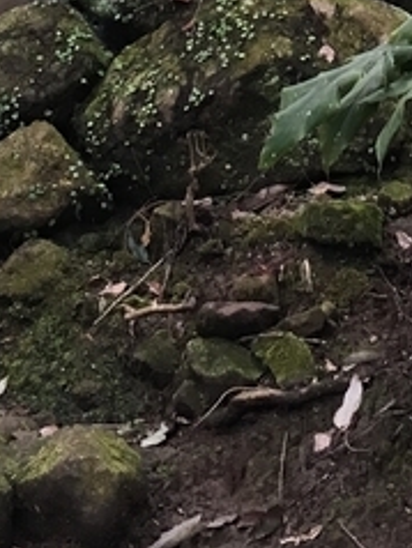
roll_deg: +0.3
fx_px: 2313
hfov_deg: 10.2
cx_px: 260
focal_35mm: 146
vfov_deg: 12.4
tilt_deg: +22.4
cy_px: -421
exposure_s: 1/30
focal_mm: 4.15
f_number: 2.2
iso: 32
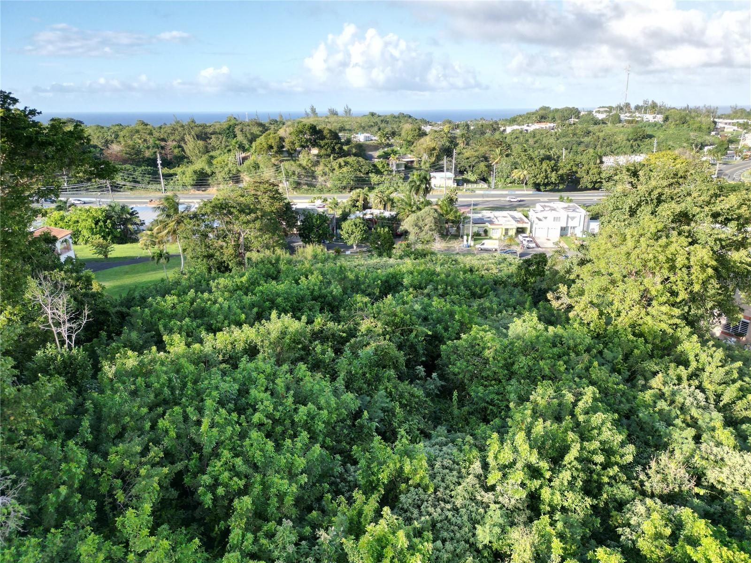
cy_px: 282
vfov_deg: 56.8
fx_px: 521
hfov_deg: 71.6
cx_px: 376
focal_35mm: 24
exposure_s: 1/1250
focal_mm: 6.72
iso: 110
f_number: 1.7
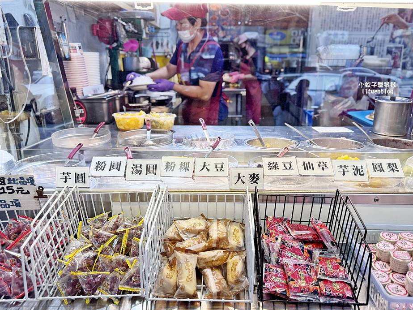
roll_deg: -0.3
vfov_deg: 53.1
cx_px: 223
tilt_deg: -16.2
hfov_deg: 67.2
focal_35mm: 26
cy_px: 154
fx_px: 310
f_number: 1.78
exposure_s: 1/120
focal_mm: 6.76
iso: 100
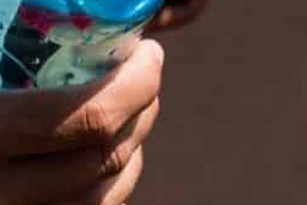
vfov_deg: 5.3
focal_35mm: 259
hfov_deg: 7.9
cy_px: -18
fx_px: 2210
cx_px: 314
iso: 100
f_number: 5.6
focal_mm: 40
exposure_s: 1/640
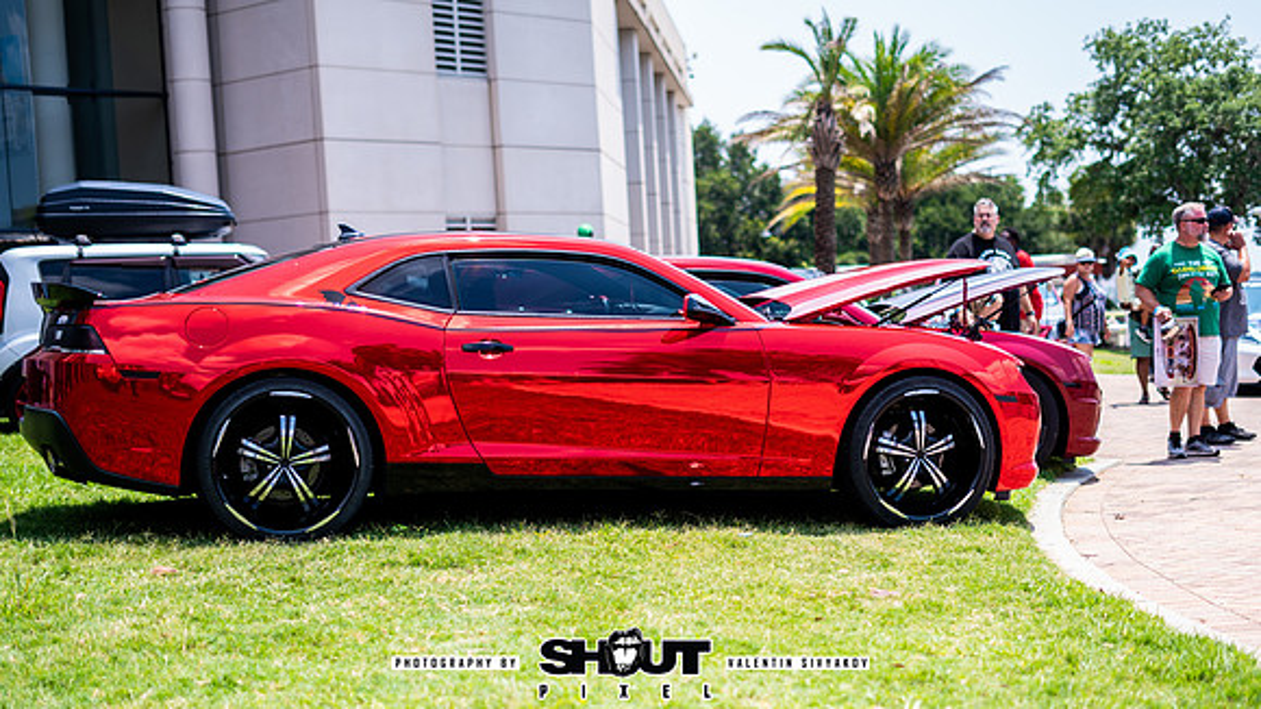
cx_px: 695
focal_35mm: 59
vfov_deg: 20.5
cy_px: 458
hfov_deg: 35.7
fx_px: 1957
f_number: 2
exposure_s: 1/1600
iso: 50
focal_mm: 50
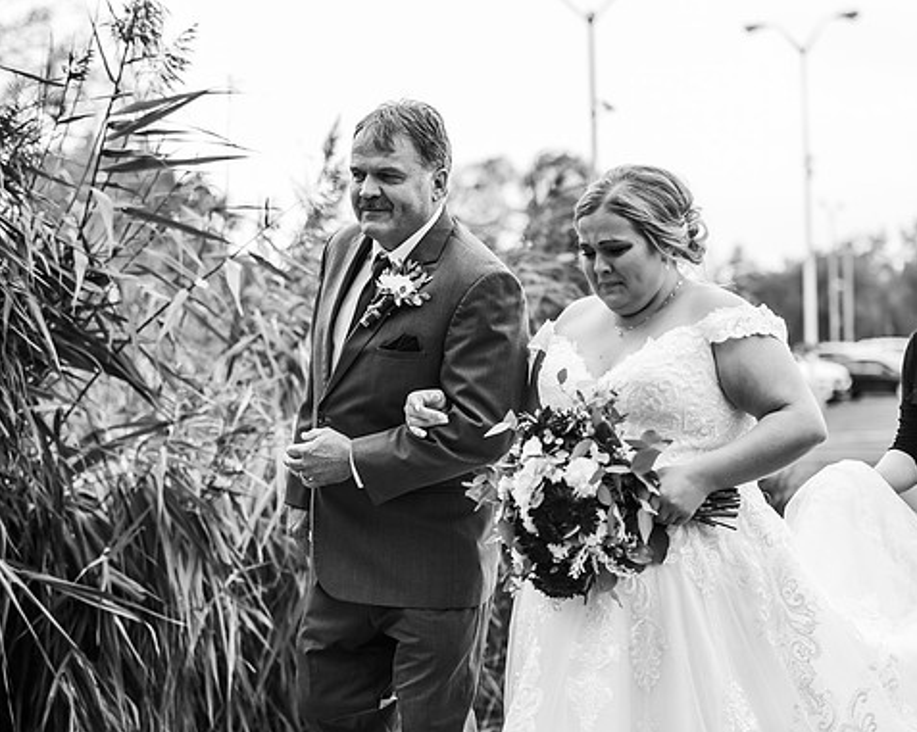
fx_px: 2414
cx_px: 465
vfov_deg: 17.3
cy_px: 367
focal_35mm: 89
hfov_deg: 21.5
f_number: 2.8
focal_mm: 78
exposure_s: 1/1000
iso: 400
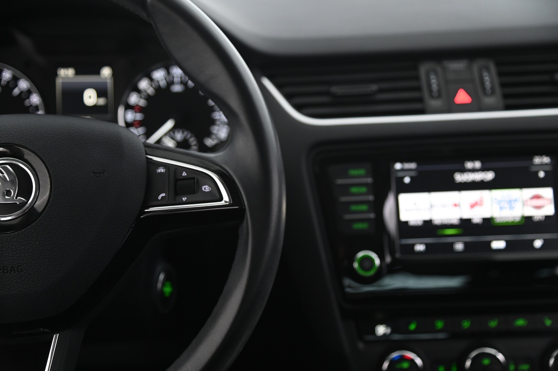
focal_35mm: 58
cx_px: 279
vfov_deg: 23.3
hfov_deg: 34.5
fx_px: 898
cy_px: 186
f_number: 4
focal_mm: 58
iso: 2000
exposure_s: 1/20
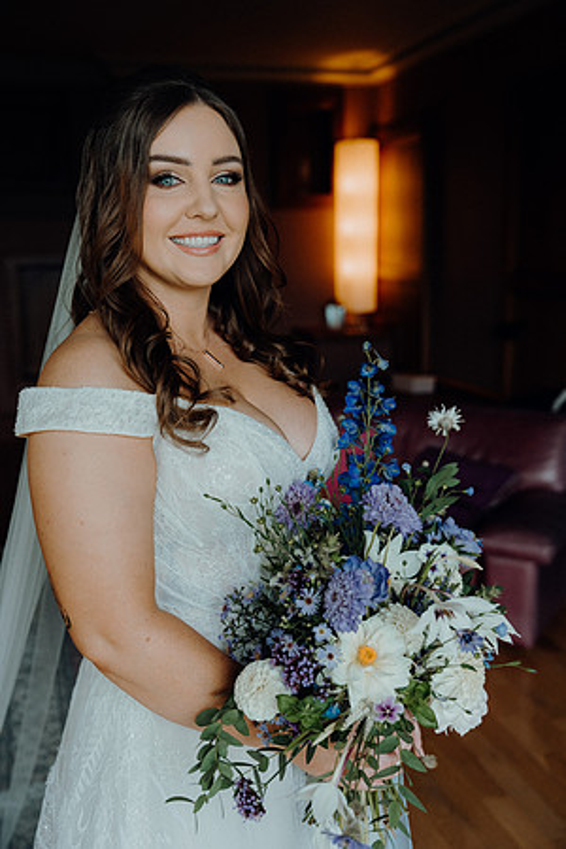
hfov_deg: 31.9
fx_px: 990
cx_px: 283
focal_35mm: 42
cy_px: 424
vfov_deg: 46.4
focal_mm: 42
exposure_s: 1/200
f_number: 3.5
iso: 640
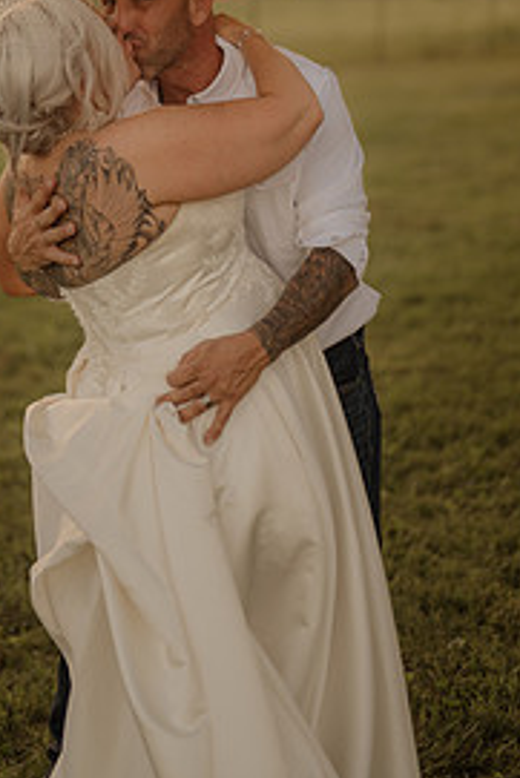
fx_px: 1796
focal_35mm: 83
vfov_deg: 24.0
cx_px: 112
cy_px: 144
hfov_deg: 16.4
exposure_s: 1/400
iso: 200
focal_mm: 50
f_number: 2.8
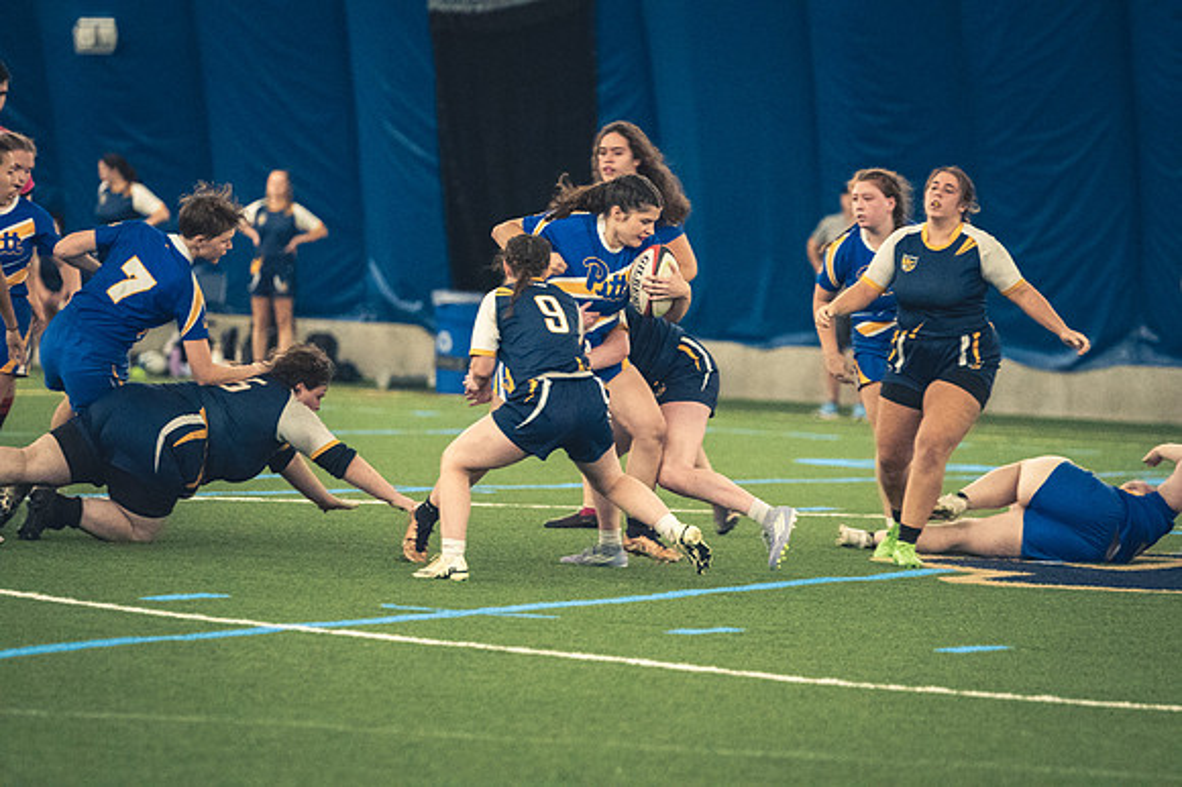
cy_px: 394
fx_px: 9352
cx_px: 591
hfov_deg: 7.2
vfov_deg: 4.8
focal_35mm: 285
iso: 12800
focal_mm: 190
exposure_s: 1/500
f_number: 2.8
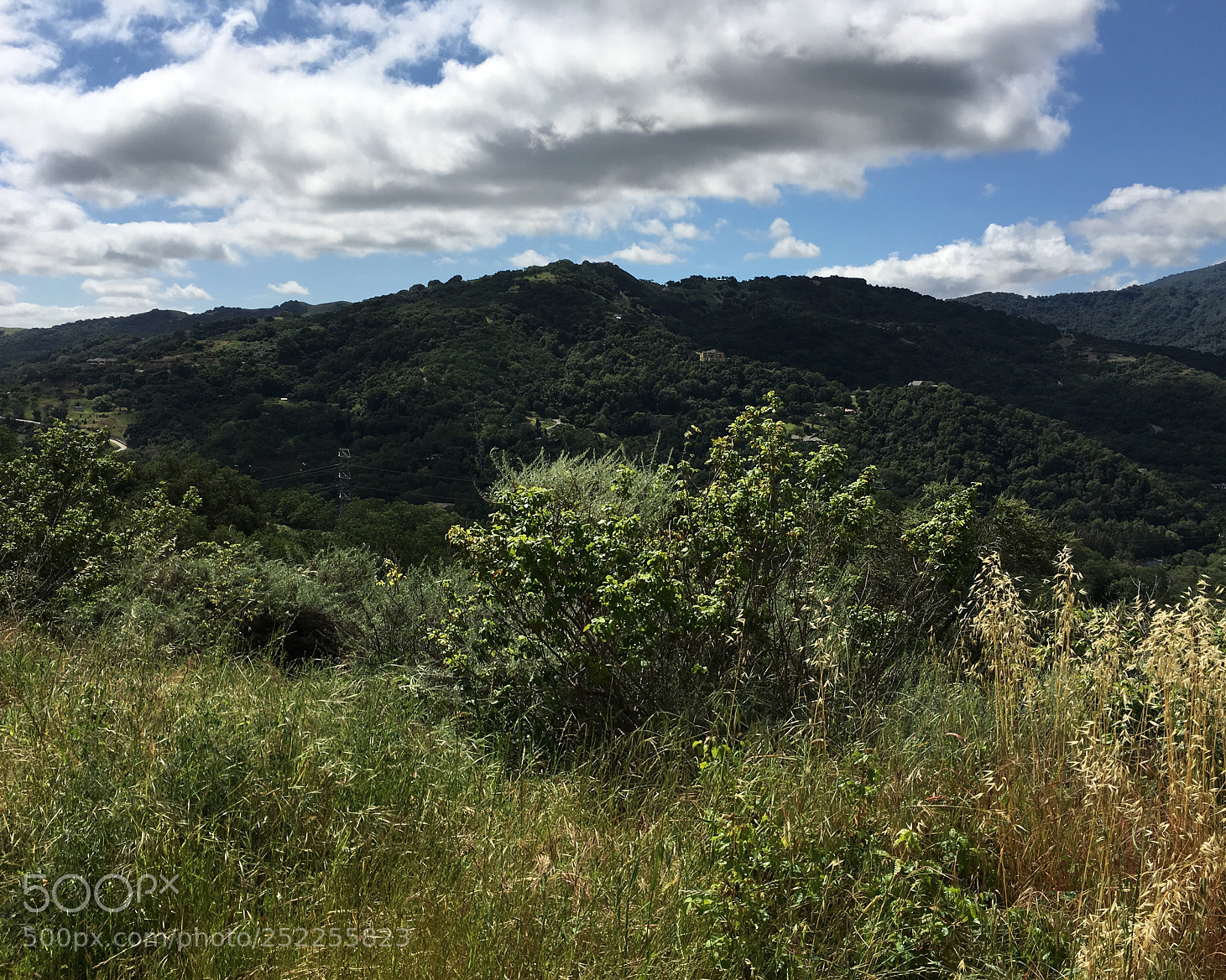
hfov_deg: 57.2
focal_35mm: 31
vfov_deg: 47.1
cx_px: 642
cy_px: 500
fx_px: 1125
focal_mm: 4.15
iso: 25
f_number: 2.2
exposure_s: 1/2747
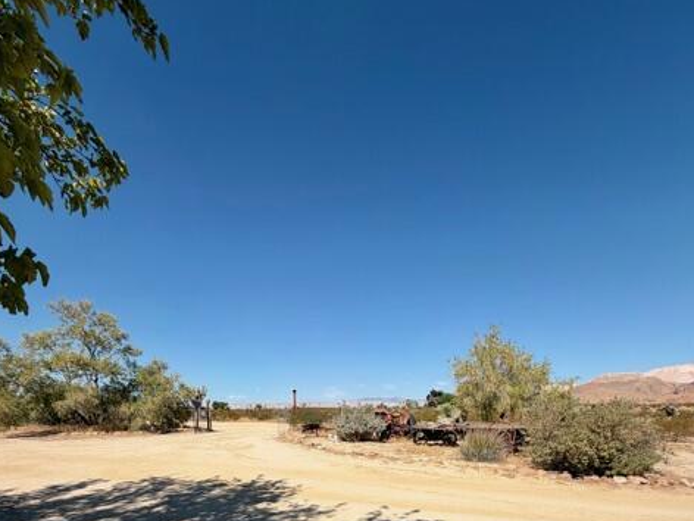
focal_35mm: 19
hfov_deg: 84.7
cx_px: 344
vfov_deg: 60.8
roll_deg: +0.3
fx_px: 381
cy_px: 443
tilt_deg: -3.3
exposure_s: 1/1125
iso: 25
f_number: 2.2
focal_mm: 2.22
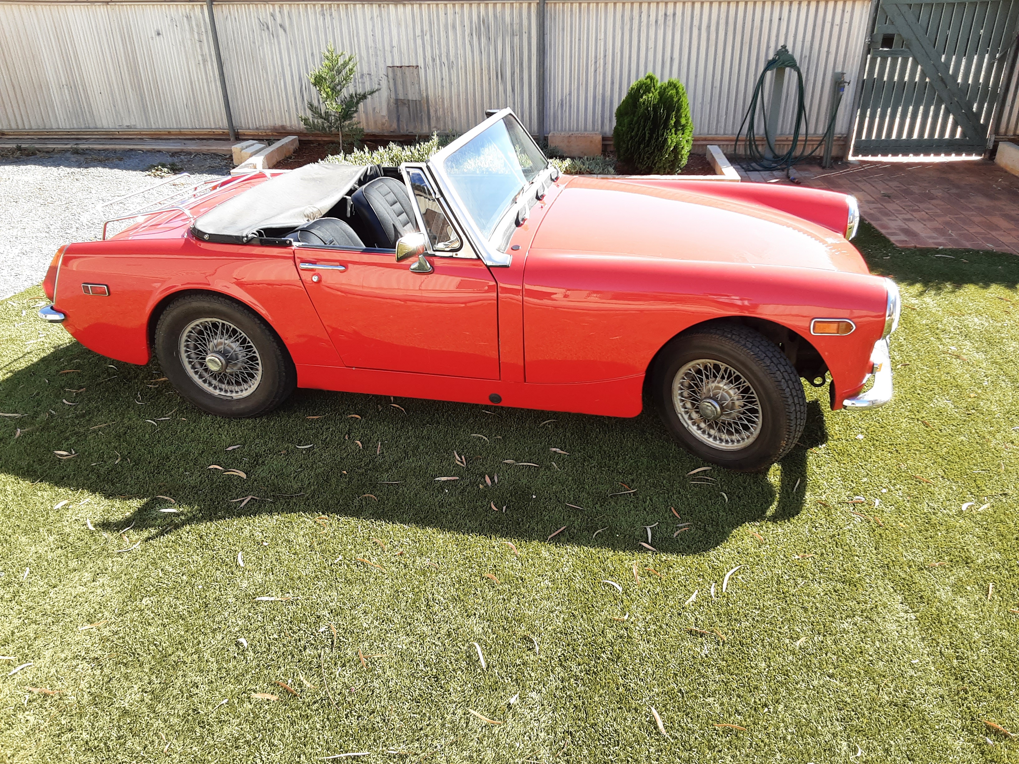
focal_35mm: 27
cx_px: 510
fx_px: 795
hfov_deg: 65.3
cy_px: 382
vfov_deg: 51.4
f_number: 1.9
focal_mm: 2.91
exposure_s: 1/383
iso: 40
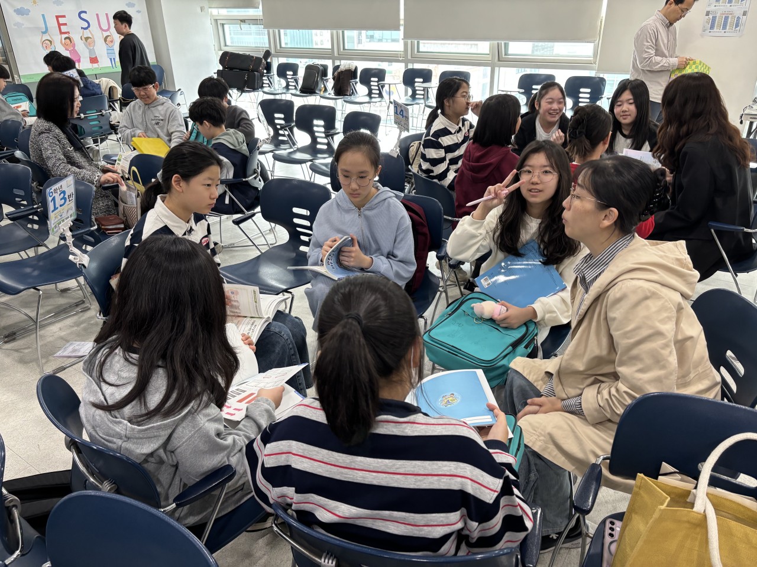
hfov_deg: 67.3
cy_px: 284
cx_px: 378
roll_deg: +2.8
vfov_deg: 53.1
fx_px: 569
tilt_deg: -25.0
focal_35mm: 26
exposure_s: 1/60
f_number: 1.6
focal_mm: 5.96
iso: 125
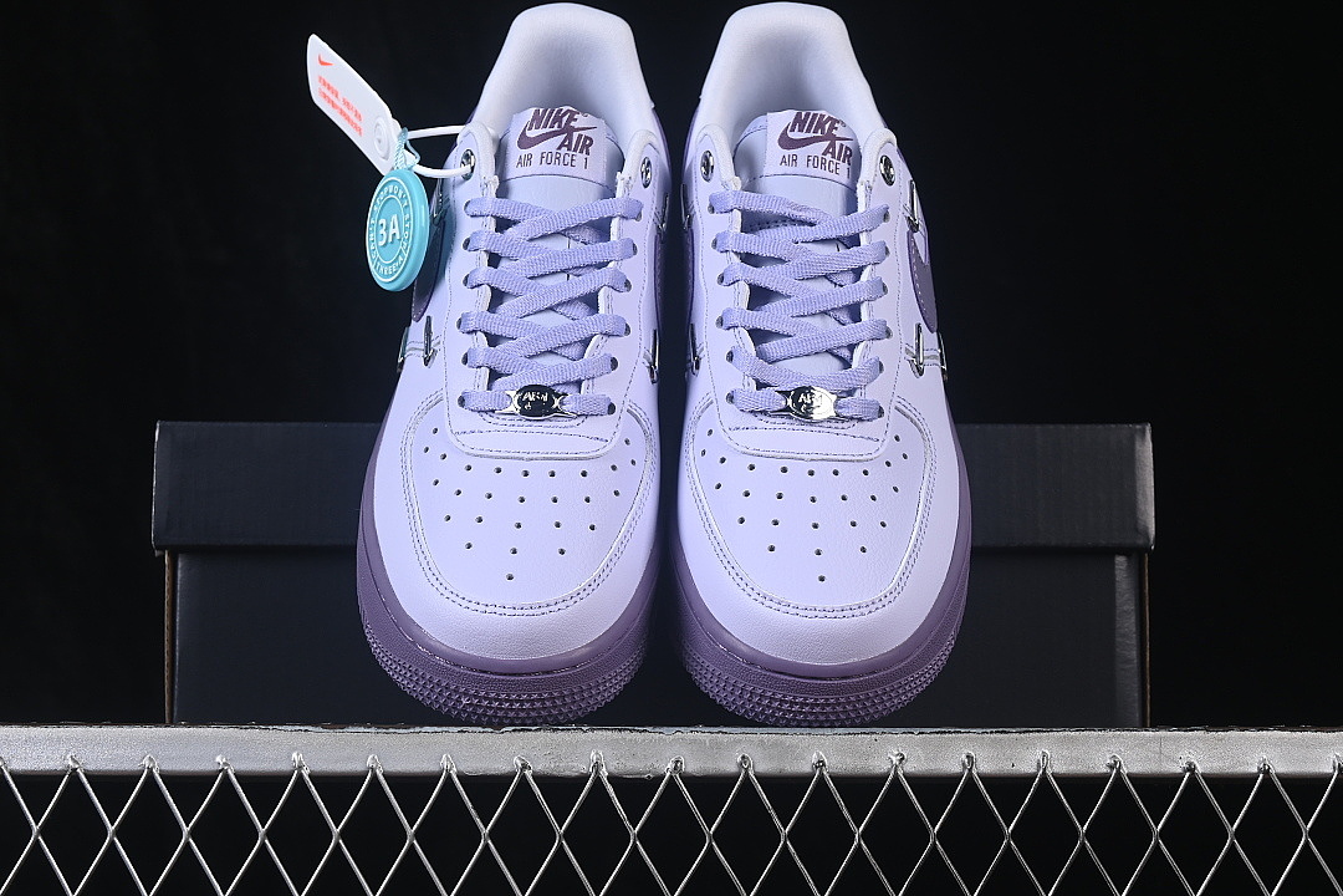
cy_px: 448
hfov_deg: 27.0
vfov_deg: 18.2
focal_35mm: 75
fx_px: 2798
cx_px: 672
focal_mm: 50
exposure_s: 1/80
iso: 160
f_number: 8
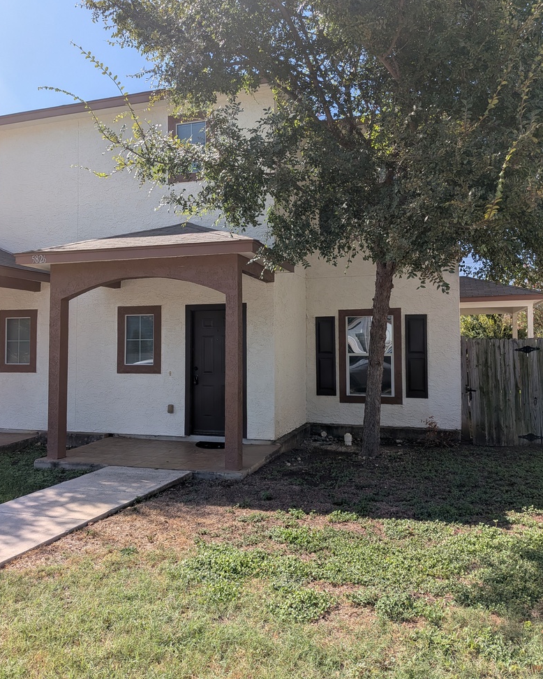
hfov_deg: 54.9
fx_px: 522
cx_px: 265
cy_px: 324
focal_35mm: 26
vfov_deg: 66.0
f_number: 1.7
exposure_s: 1/1898
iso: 30
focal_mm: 4.53
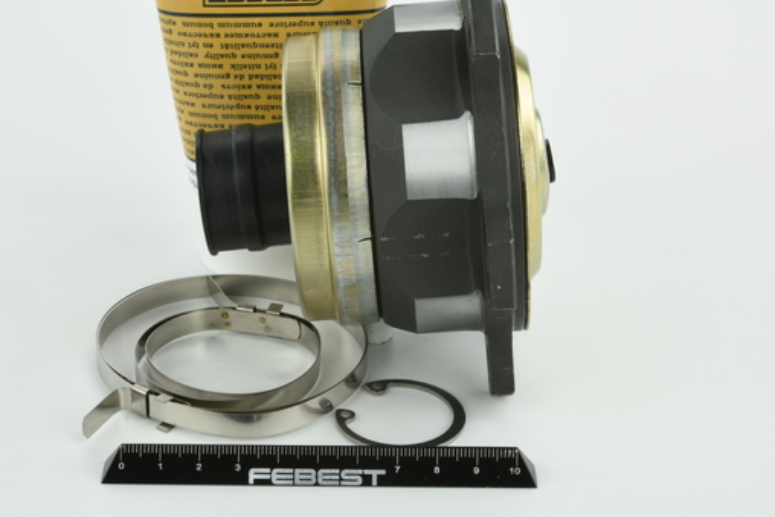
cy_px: 212
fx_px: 1830
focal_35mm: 85
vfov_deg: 16.1
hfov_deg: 23.9
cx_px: 320
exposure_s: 1/2.5
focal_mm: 60
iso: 64
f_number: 36
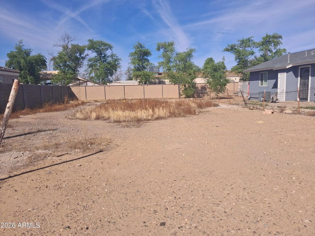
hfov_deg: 65.3
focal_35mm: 27
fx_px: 246
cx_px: 158
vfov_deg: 51.4
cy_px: 118
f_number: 1.8
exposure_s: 1/861
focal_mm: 4
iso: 25
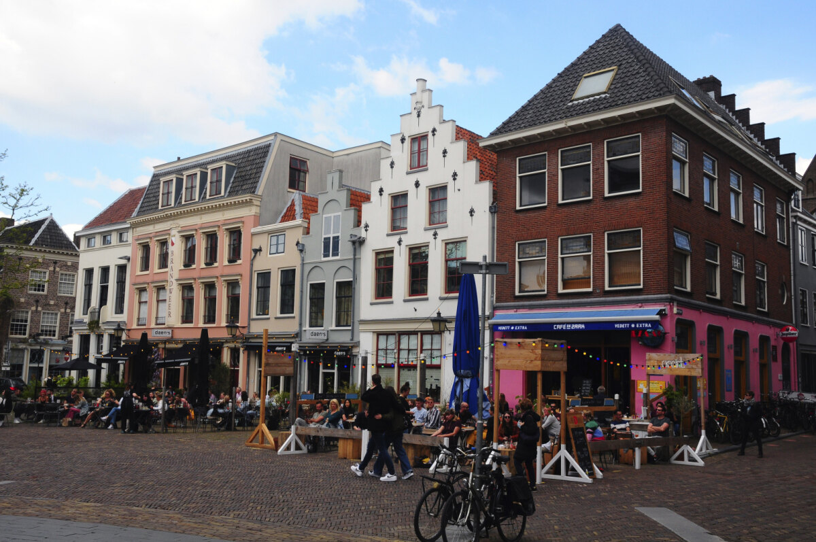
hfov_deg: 57.3
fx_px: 747
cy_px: 271
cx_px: 408
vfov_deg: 39.9
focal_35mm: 33
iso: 400
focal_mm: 22
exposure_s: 1/320
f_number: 8
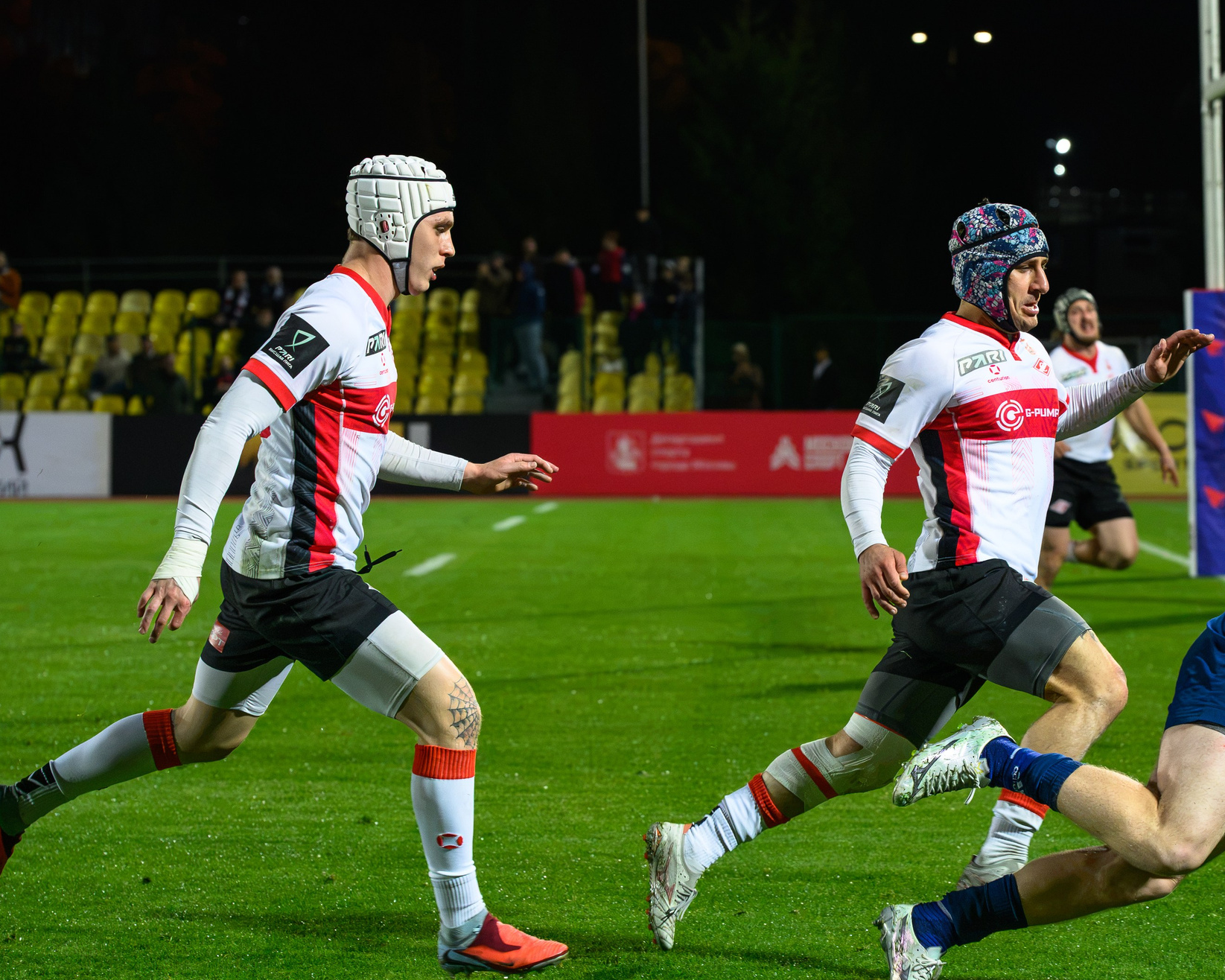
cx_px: 814
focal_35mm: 182
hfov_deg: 10.6
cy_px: 511
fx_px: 6598
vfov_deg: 8.5
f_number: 5
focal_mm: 115
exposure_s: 1/1600
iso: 5000
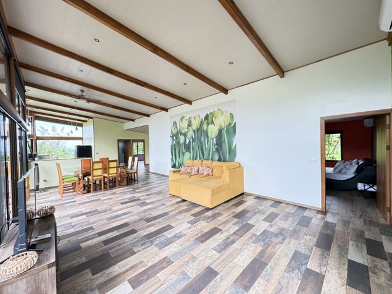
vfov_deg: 85.7
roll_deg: +2.0
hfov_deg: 102.1
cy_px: 147
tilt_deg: -0.3
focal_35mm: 14
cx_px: 196
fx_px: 159
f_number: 2.2
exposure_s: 1/99
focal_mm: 2.22
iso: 125
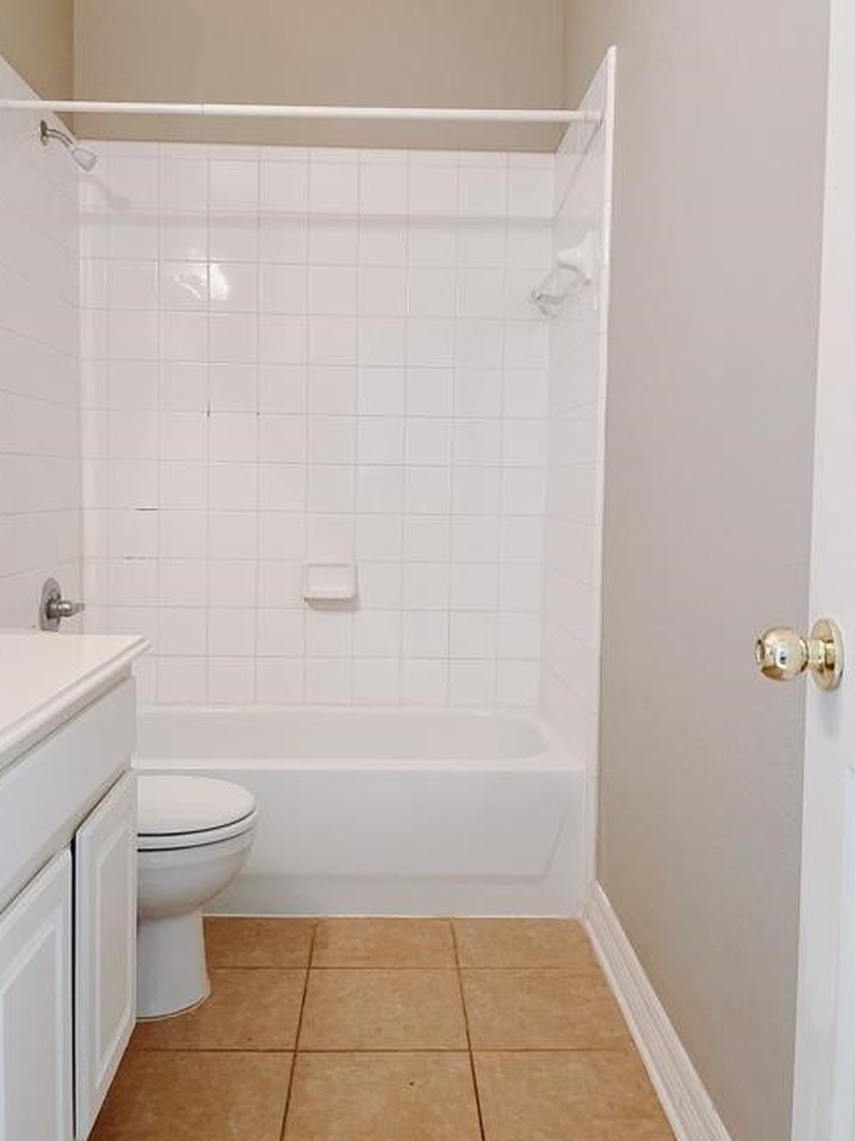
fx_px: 1021
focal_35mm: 31
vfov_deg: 58.3
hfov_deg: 45.4
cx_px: 412
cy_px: 555
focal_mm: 4.2
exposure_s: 1/40
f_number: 1.6
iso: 400
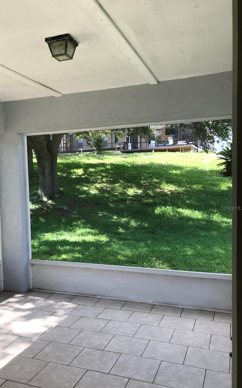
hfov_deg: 39.2
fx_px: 338
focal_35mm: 32
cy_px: 208
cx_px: 89
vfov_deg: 59.6
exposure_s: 1/207
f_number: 1.8
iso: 20
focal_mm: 3.99
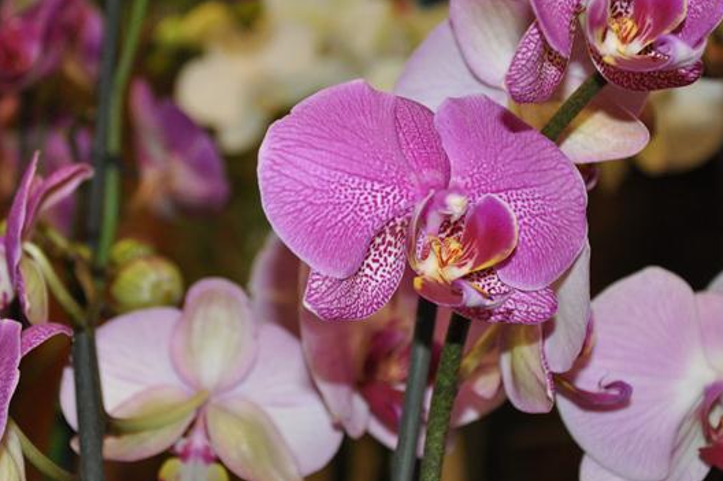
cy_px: 184
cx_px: 340
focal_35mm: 109
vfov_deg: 12.5
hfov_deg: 18.8
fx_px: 2187
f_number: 4.8
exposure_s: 1/60
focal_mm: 48
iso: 800
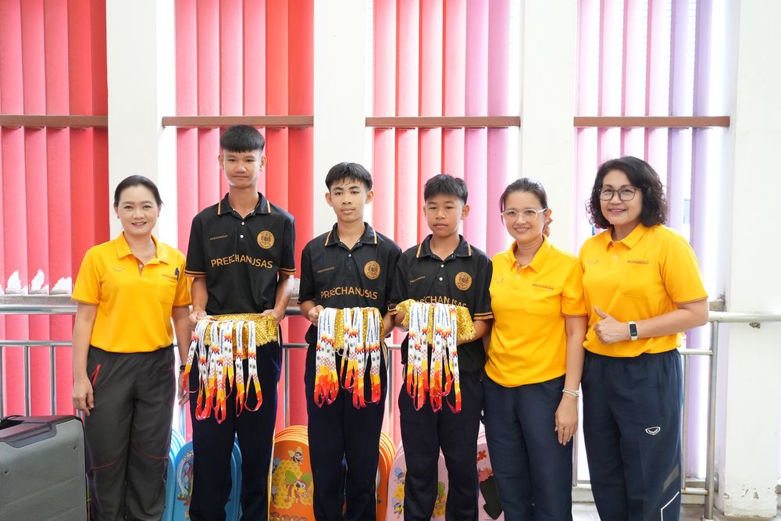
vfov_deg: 43.6
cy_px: 260
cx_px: 390
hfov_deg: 61.9
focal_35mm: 30
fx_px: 651
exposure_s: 1/320
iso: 3200
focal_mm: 20
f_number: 4
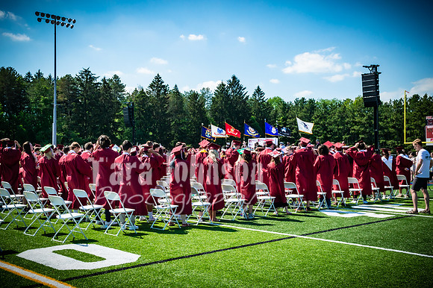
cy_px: 144
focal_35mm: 40
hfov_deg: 48.0
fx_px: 487
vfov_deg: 33.0
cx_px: 216
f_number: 7.1
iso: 200
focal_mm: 27
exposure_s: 1/1600
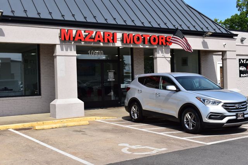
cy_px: 82
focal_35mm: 48
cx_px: 124
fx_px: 330
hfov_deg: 41.1
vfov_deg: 28.0
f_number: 11
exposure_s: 1/500
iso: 280
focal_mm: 32
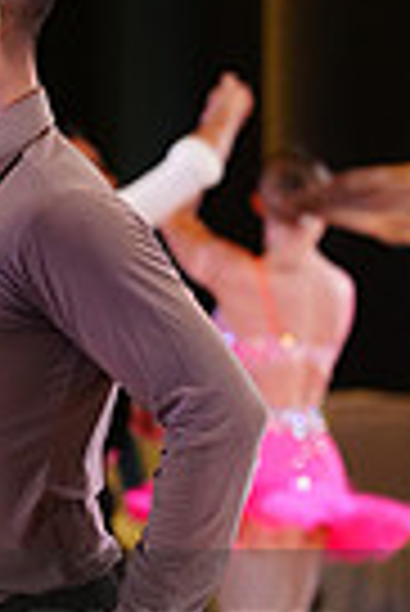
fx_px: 9303
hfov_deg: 2.5
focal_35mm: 546
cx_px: -200
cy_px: 702
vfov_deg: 3.8
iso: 3200
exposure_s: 1/400
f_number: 4
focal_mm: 128
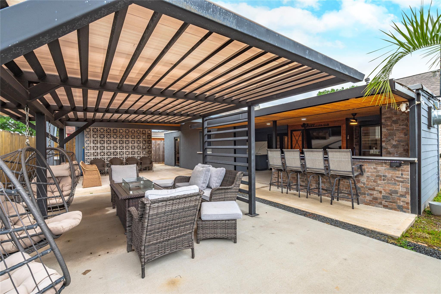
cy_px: 147
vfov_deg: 73.7
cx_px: 220
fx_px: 196
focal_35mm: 16
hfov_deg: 96.8
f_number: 8
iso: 125
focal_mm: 16
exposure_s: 1/80
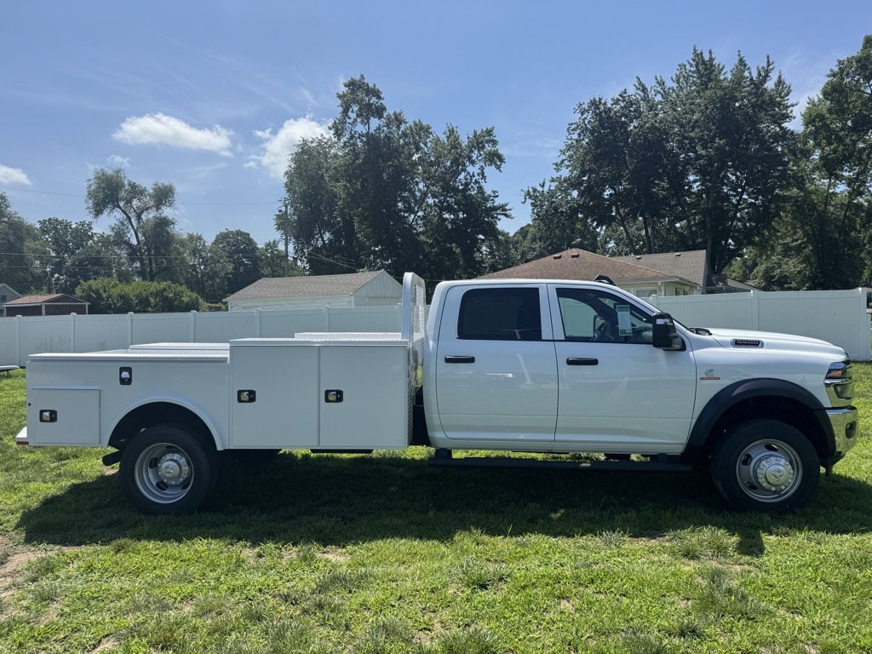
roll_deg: +1.0
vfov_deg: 56.8
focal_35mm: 24
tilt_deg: -2.4
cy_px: 327
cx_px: 436
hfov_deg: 71.6
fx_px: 605
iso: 80
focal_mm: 6.76
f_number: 1.78
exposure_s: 1/4608
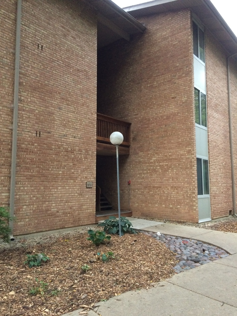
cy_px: 158
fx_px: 265
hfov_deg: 48.2
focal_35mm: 29
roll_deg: +0.3
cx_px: 118
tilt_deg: +3.4
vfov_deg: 61.7
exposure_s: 1/30
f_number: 2.2
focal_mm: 4.15
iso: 250
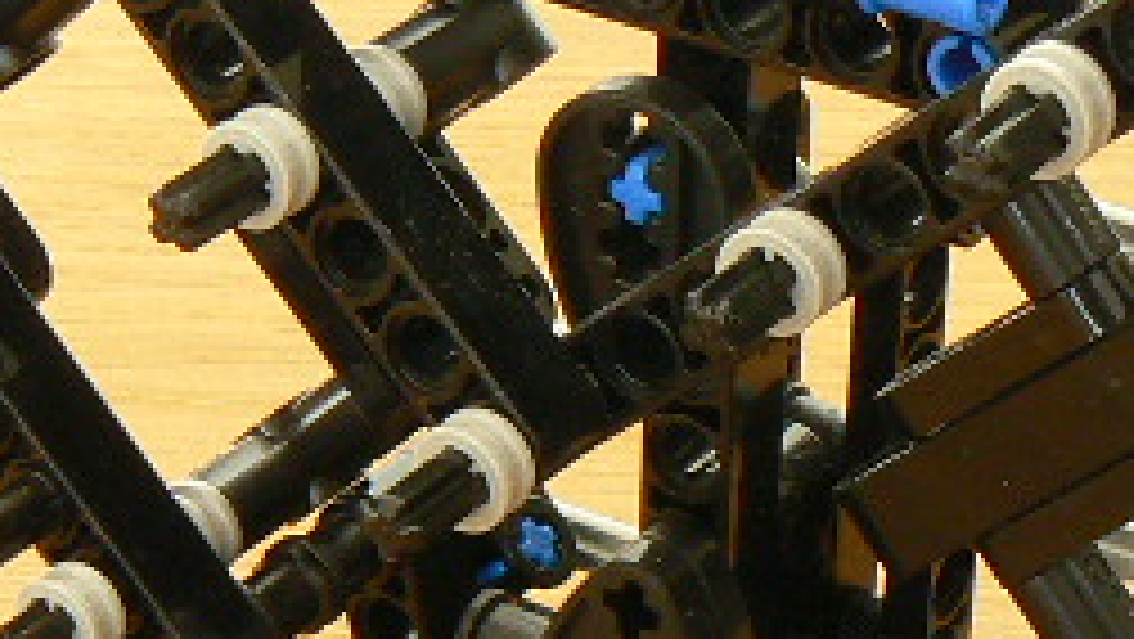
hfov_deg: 14.1
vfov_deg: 8.0
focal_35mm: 152
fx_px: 4572
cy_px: 616
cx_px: 567
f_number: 5
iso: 100
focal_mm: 6.6
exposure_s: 2
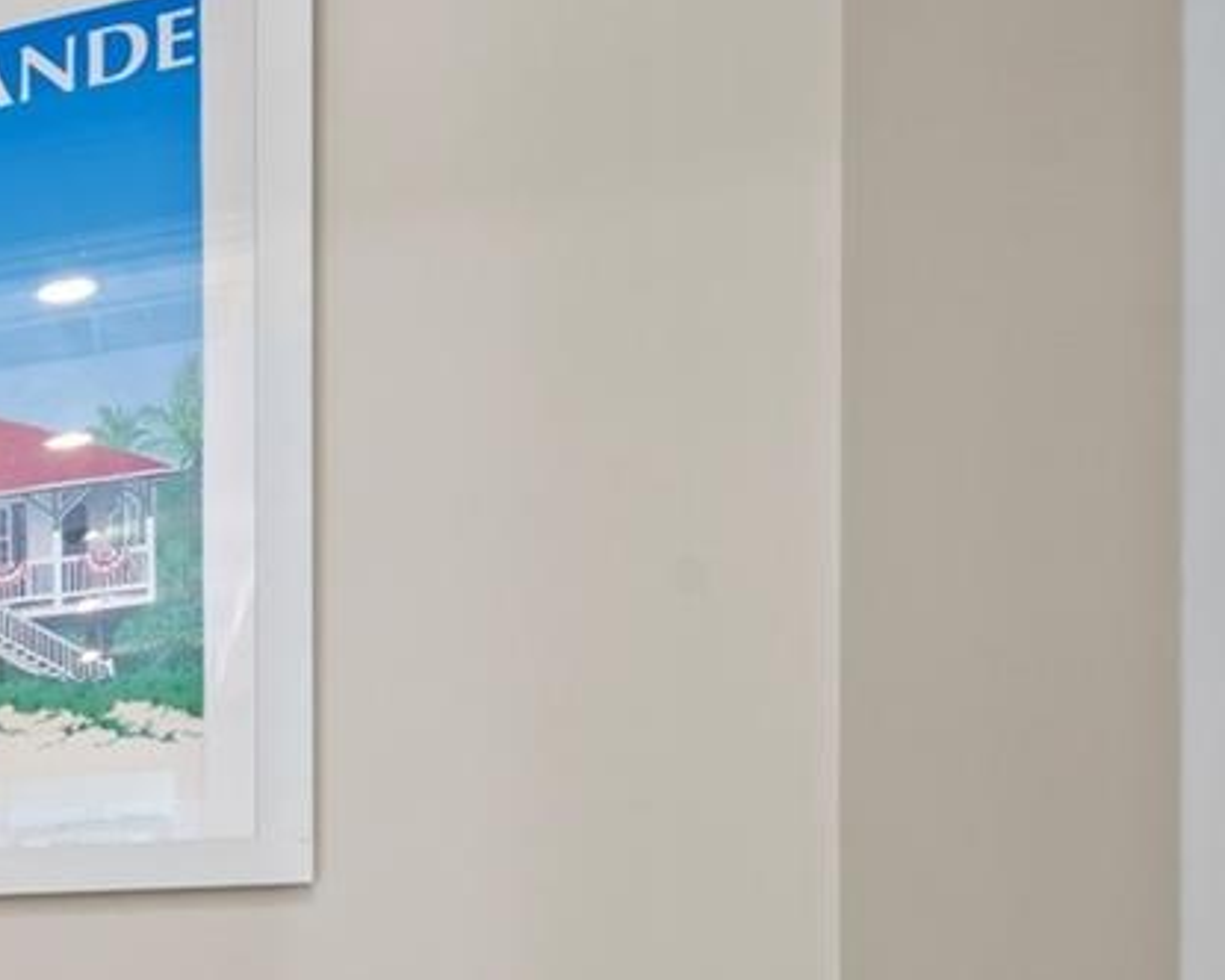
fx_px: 1704
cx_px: -883
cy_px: 1074
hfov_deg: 23.7
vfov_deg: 29.1
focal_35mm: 47
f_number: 9
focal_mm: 13
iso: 200
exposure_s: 5
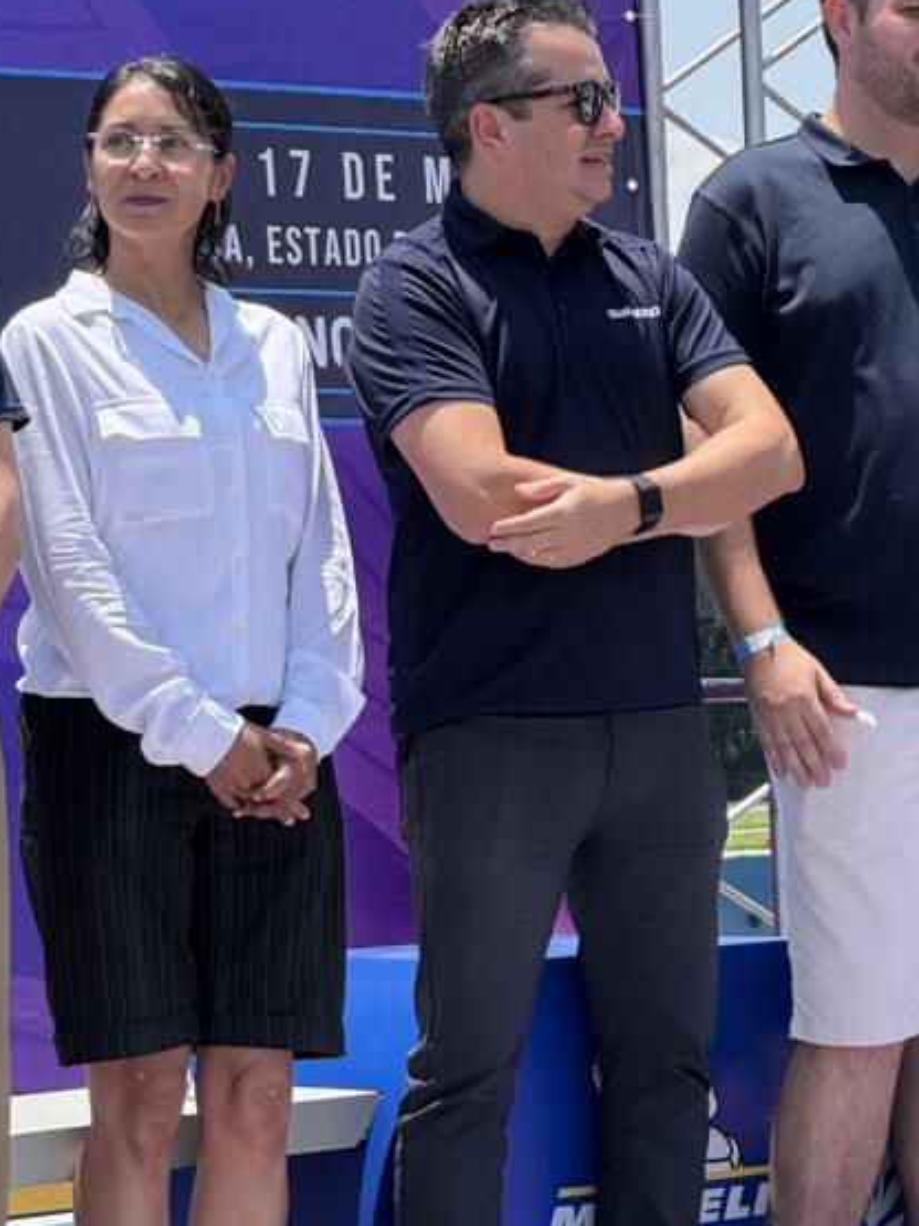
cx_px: 709
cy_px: 716
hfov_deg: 10.4
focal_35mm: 142
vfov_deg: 13.9
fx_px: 5028
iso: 25
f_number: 2.8
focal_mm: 9
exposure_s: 1/602
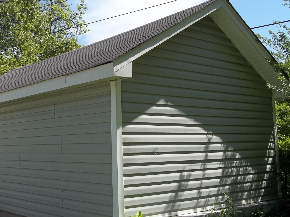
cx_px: 84
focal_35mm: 47
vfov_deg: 30.9
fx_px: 394
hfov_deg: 39.7
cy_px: 116
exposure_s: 1/125
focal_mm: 5.7
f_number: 8.8
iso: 64
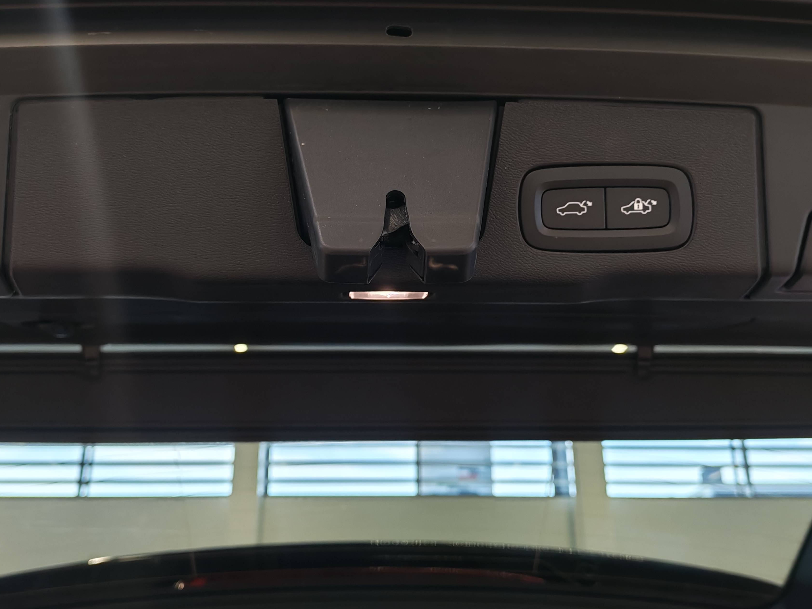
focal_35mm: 40
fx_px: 938
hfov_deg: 46.8
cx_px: 385
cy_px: 241
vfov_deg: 35.8
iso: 160
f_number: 1.9
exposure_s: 1/100
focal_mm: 6.12
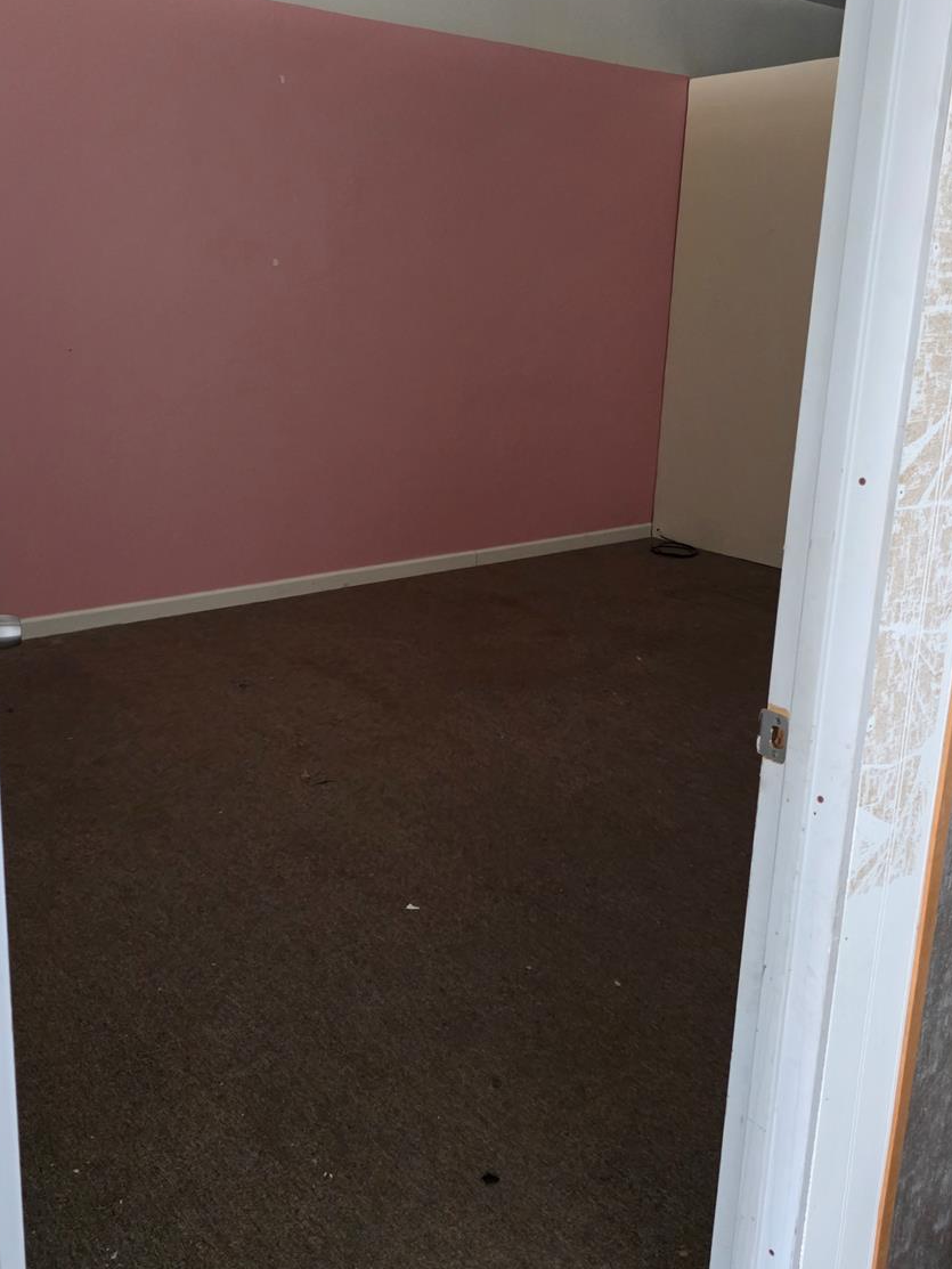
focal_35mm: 31
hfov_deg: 45.4
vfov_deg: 58.2
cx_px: 422
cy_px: 564
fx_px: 1137
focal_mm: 6.3
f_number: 1.7
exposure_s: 1/120
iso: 1600
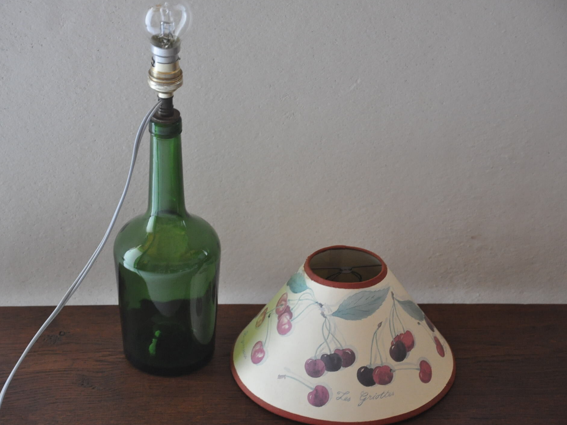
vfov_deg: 11.3
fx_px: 2146
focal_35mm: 131
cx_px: 260
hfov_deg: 15.0
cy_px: 212
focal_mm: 80
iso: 1600
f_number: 5.3
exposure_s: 1/80
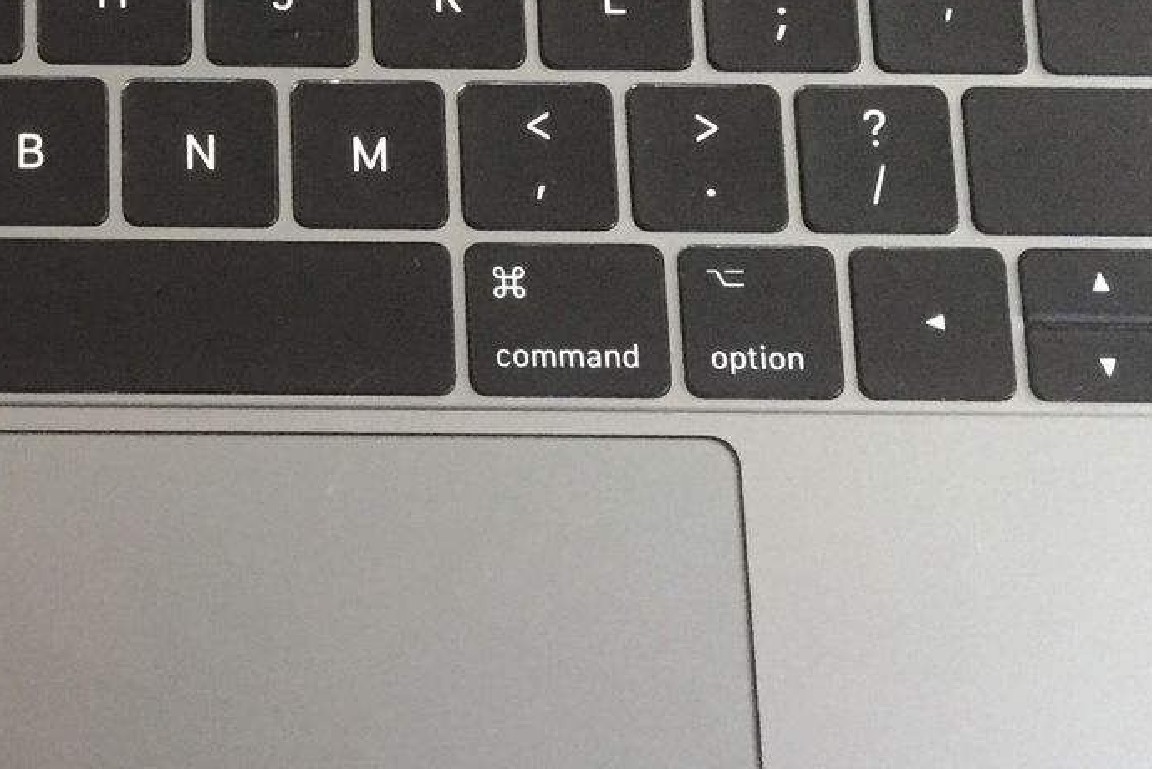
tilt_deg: -84.2
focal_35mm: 70
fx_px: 2241
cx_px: -17
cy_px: 127
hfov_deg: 27.1
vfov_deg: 19.2
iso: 400
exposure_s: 1/17
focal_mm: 4.15
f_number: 2.2
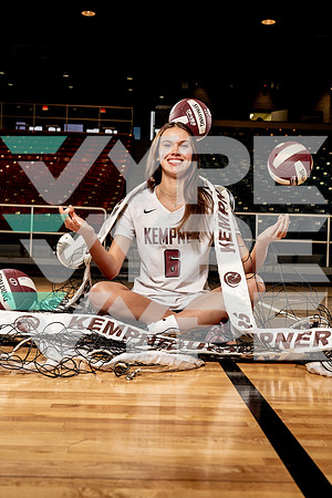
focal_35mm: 47
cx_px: 166
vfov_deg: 41.9
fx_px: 650
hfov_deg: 28.6
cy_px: 249
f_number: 7.1
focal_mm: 47
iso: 640
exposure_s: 1/250
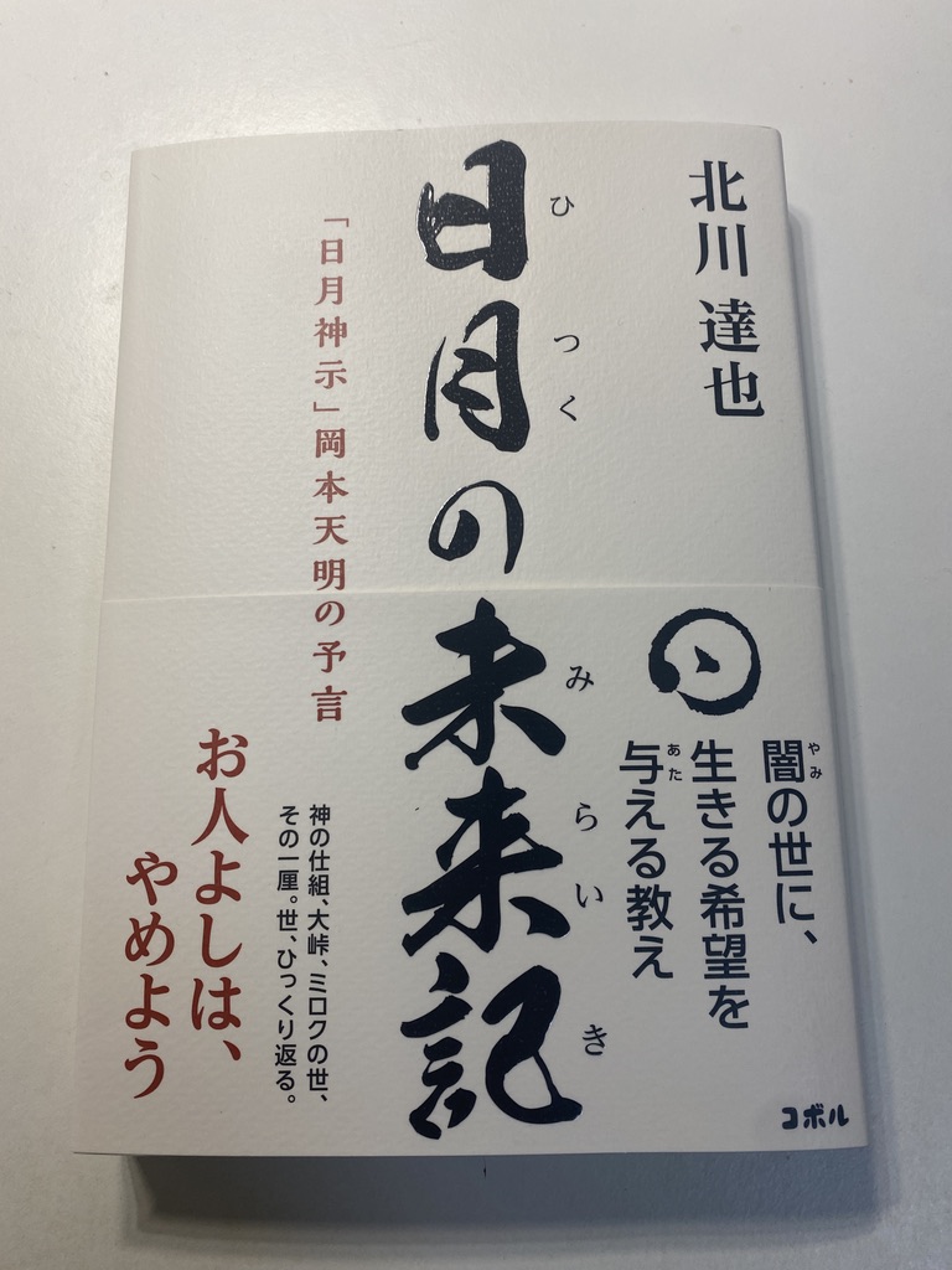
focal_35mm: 26
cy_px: 635
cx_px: 476
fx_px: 953
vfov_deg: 67.3
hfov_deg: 53.1
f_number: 1.8
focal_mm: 4.25
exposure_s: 1/100
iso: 40
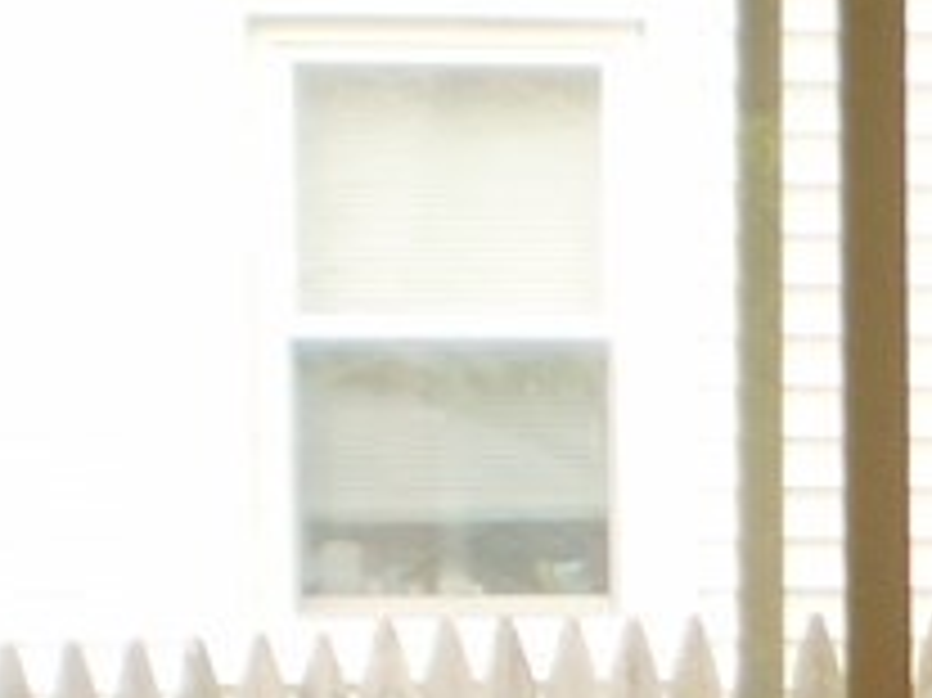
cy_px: 1189
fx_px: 4790
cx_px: 1634
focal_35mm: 178
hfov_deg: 10.5
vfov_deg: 8.1
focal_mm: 6.3
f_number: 3.1
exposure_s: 1/80
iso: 64
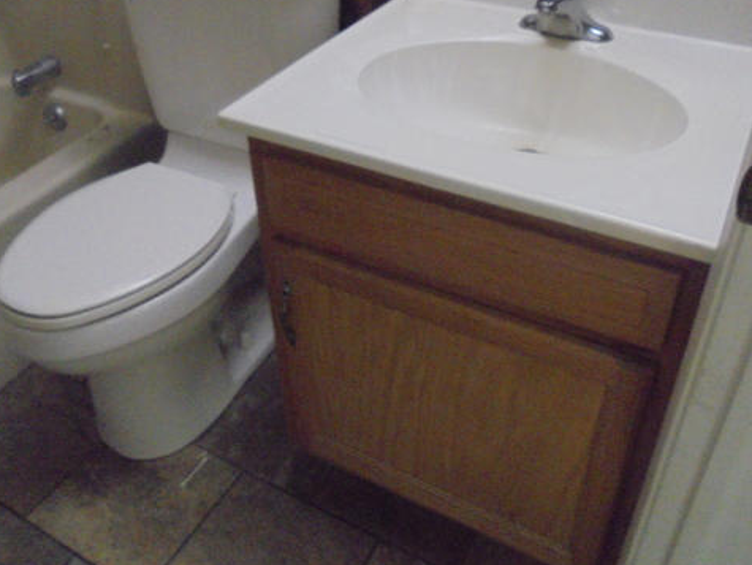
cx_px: 347
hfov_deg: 52.5
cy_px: 217
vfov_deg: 40.5
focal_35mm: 35
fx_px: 761
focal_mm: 4.6
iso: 800
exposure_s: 1/15
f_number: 3.5
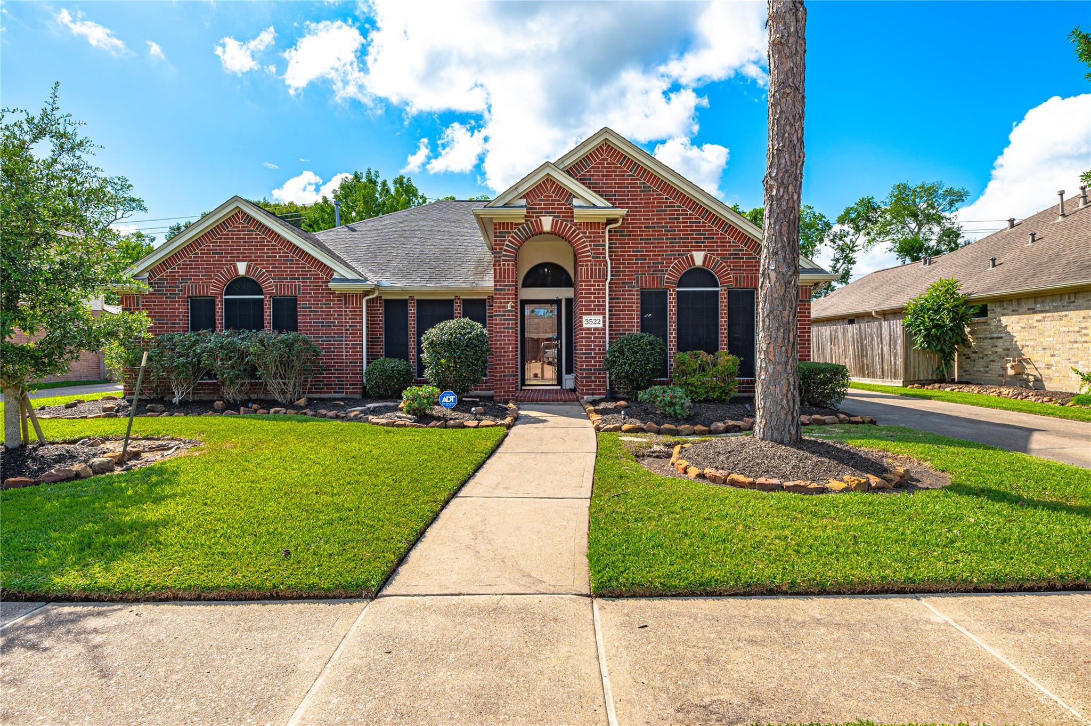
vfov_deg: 61.8
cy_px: 363
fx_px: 606
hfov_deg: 84.0
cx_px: 546
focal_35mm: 20
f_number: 11
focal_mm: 20
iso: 125
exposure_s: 1/200
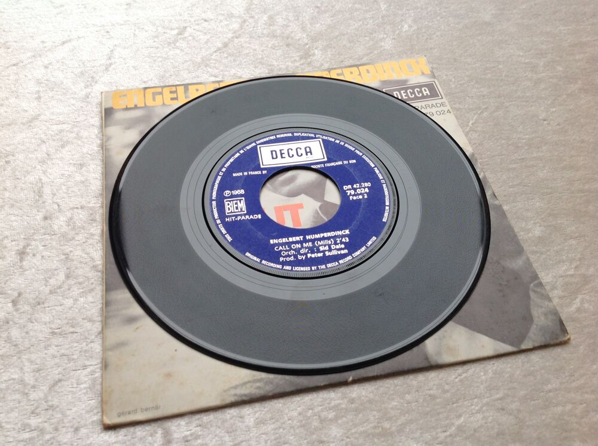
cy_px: 223
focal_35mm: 35
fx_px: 604
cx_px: 299
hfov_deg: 52.7
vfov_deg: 40.6
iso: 50
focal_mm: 4.28
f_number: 2.4
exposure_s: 1/30
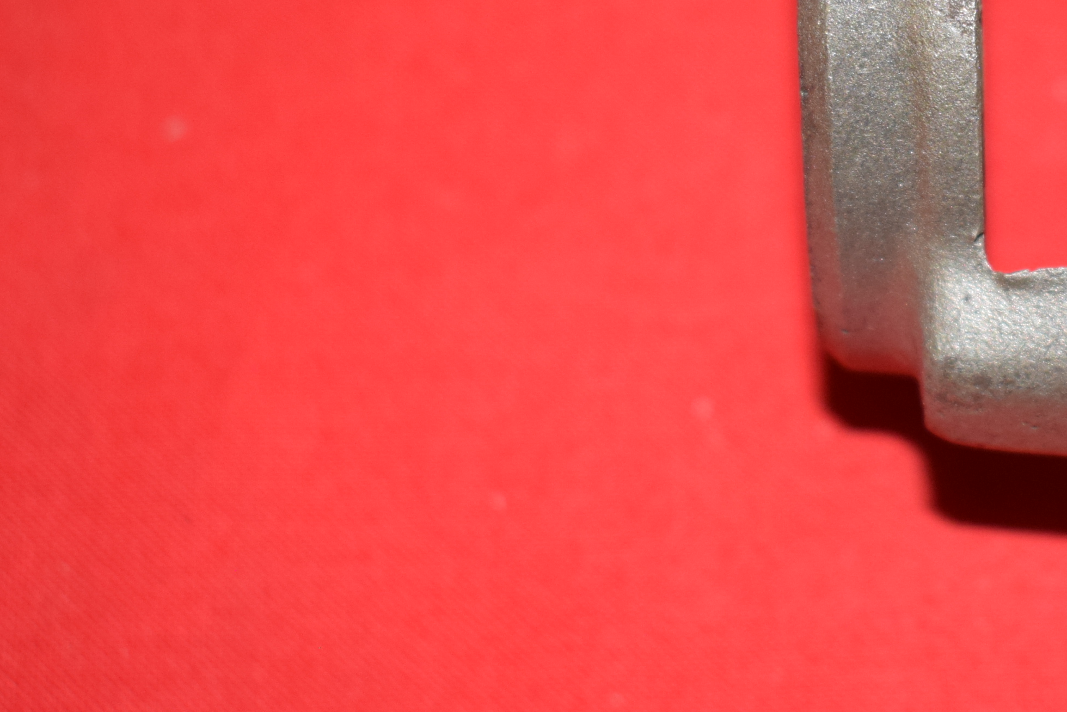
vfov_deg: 11.6
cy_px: 81
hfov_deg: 17.2
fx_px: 3469
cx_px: 1003
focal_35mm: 117
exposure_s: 1/125
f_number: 5
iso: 640
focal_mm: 34
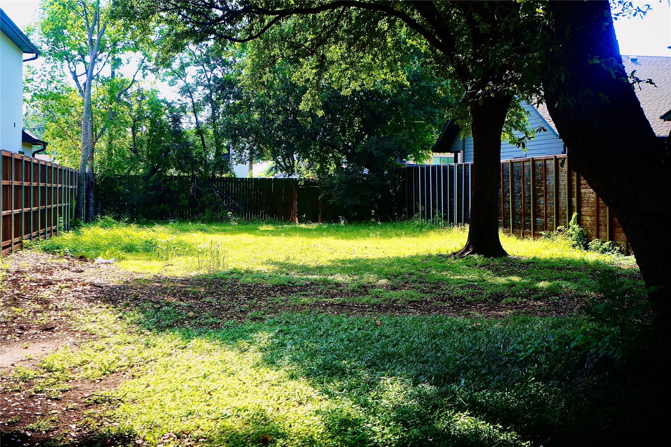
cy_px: 224
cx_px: 336
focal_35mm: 52
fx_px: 978
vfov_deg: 25.8
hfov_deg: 37.9
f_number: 5
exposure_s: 1/125
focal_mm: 35
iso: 100
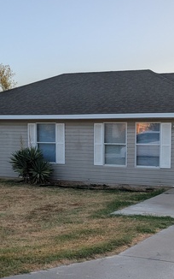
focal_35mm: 52
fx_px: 394
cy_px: 167
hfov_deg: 24.7
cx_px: 121
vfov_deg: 38.7
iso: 27
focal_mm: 4.53
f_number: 1.7
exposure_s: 1/496
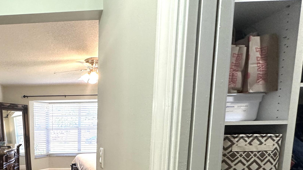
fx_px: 225
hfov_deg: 59.5
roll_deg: +0.7
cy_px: 154
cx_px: 40
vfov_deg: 38.5
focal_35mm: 28
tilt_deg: -5.9
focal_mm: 2.22
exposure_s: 1/120
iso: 200
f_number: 2.2
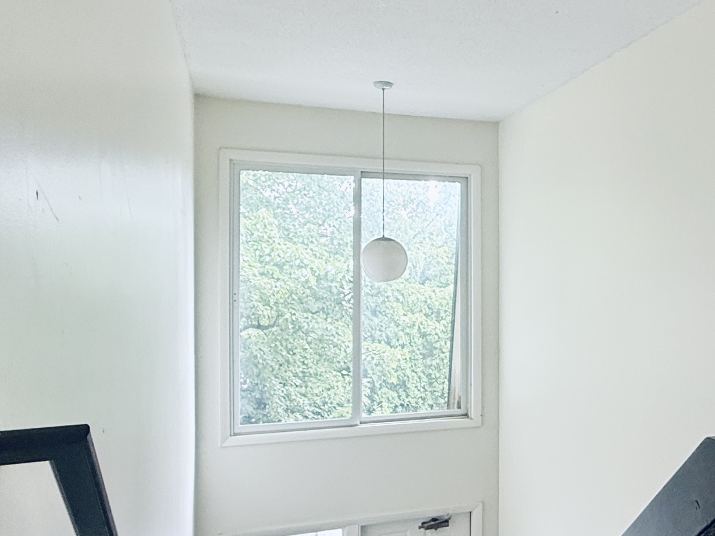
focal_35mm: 35
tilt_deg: -2.0
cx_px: 568
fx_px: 723
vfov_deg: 40.6
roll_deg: -1.4
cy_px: 301
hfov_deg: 49.7
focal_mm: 2.22
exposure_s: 1/99
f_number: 2.2
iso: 160
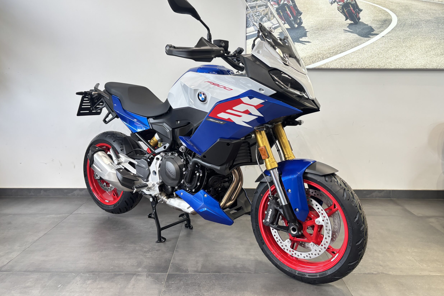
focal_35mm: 28
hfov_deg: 65.5
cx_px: 224
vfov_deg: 46.3
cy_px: 134
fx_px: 345
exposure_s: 1/99
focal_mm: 5.96
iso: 125
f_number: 1.6
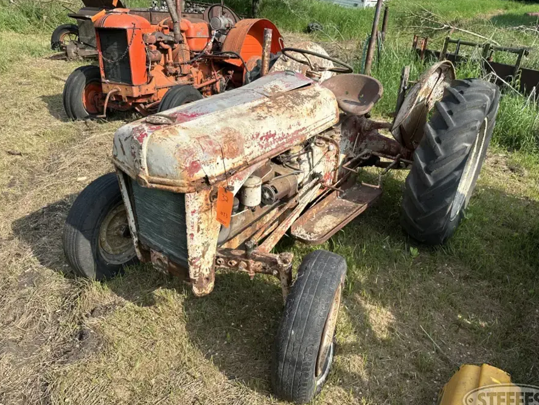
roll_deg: -2.8
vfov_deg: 53.1
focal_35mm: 26
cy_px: 206
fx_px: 405
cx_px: 279
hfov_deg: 67.3
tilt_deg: -30.2
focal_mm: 6.86
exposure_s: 1/2660
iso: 80
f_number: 1.78
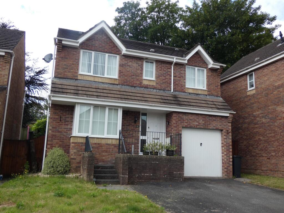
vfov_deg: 44.2
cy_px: 106
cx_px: 142
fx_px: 263
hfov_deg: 56.8
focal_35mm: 32
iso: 80
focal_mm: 5.8
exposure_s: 1/400
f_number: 3.4
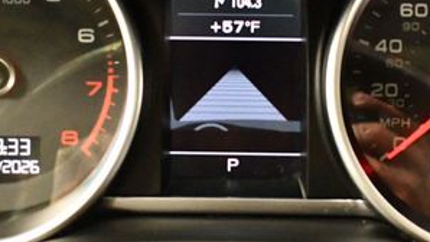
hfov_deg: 26.2
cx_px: 240
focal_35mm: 81
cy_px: 91
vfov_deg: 14.9
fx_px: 924
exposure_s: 1/60
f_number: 3.5
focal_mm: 18
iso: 8000
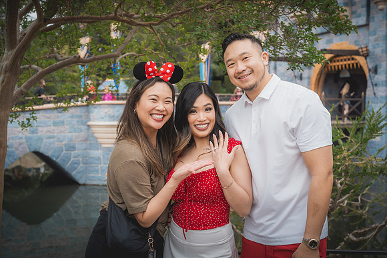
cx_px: 194
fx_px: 538
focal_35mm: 50
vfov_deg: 27.0
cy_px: 129
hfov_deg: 39.6
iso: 250
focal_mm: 50
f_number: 4.5
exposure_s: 1/160
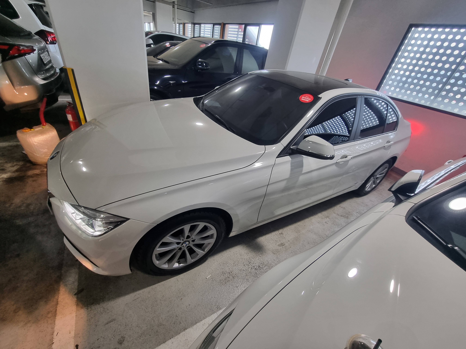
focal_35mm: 13
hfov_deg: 106.2
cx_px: 233
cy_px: 174
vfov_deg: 89.9
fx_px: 175
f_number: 2.2
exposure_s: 1/60
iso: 125
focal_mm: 2.2
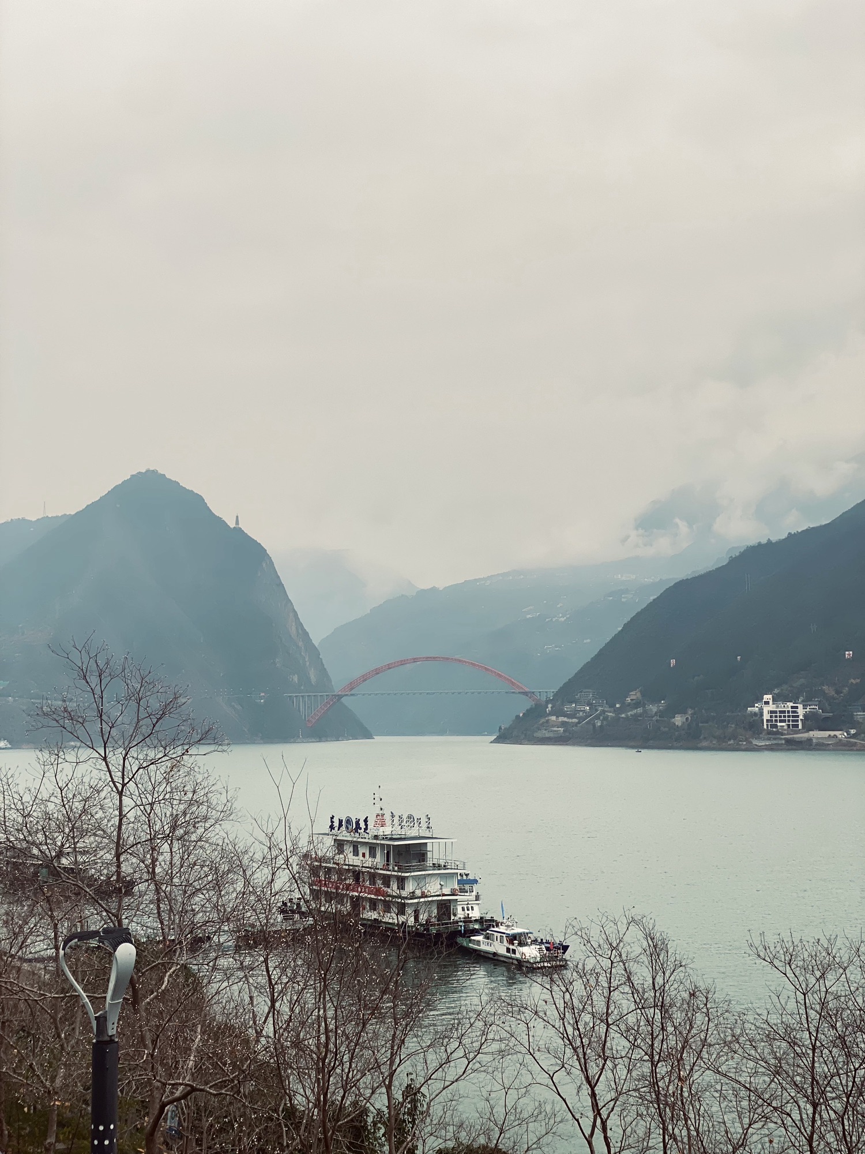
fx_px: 1733
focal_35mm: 52
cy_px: 577
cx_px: 432
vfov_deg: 36.8
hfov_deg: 28.0
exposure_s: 1/500
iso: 20
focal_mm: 6
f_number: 2
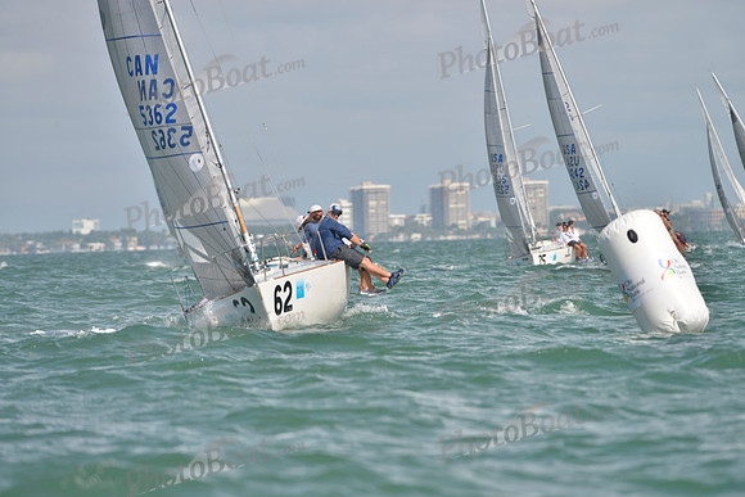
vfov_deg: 3.4
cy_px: 248
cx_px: 372
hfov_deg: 5.2
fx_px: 8279
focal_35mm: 400
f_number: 6.3
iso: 280
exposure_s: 1/1600
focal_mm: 400
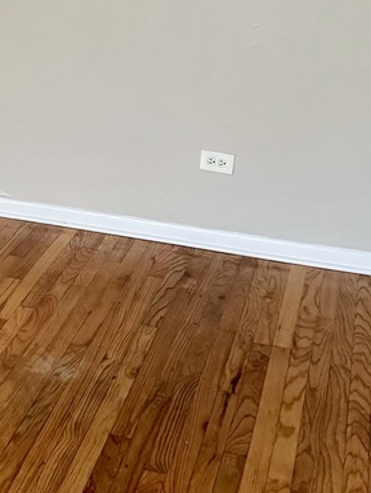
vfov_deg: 27.0
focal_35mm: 70
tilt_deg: -13.4
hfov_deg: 20.2
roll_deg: -1.0
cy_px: 71
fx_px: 999
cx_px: -25
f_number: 1.78
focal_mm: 6.76
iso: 800
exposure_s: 1/60
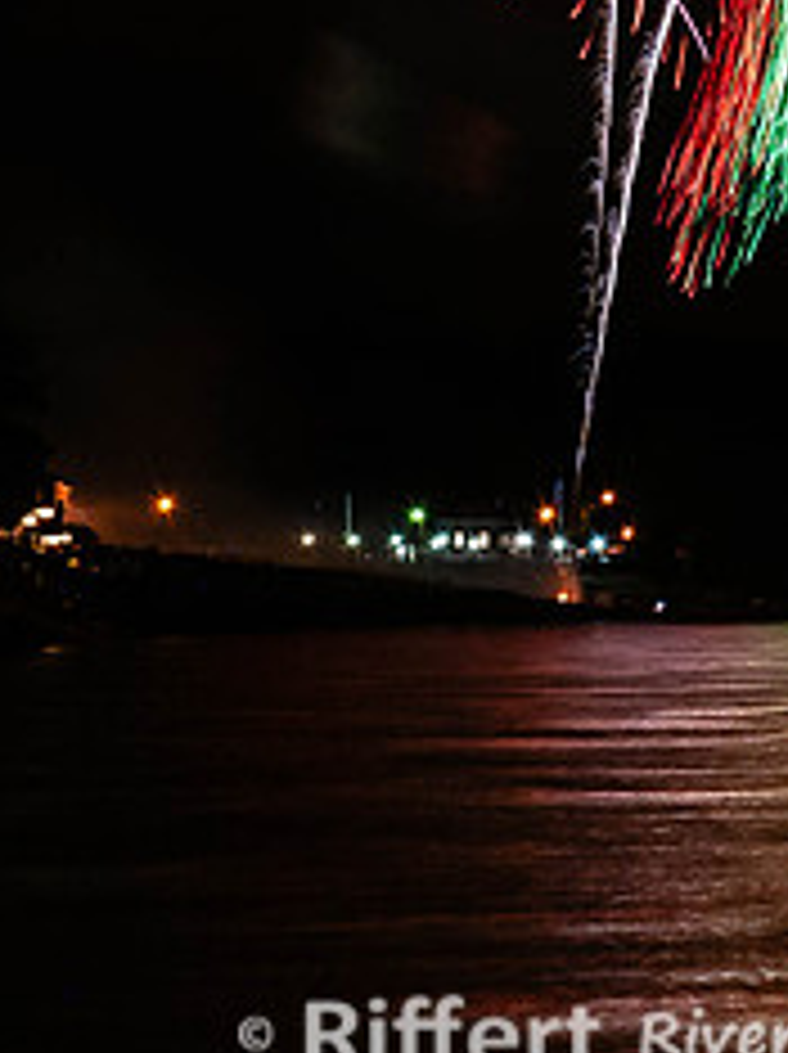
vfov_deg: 5.8
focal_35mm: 342
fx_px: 10399
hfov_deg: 4.3
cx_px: 1316
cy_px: 28
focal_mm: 70
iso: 100
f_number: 13
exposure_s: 13
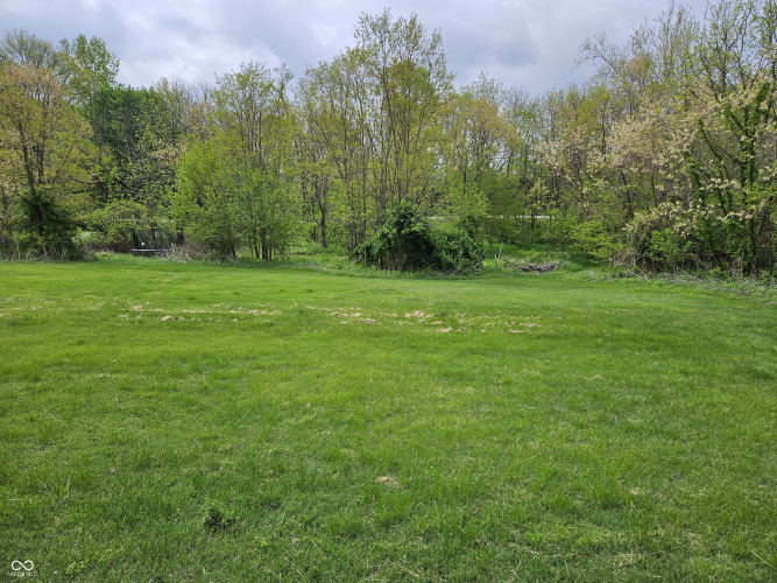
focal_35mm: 23
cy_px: 292
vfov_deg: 58.9
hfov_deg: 73.9
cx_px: 388
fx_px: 516
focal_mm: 5.4
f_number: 1.8
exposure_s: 1/2105
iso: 25
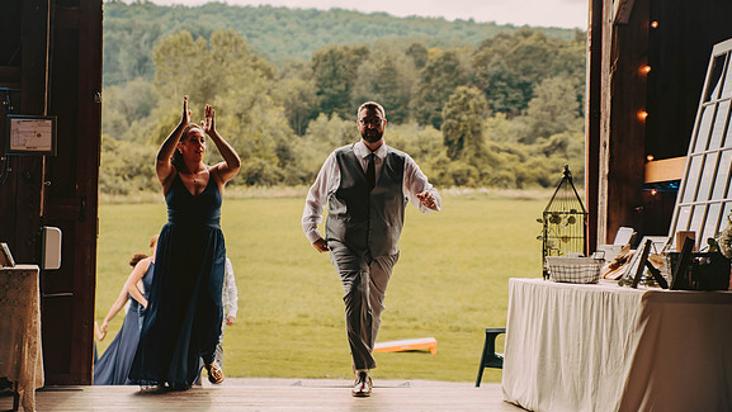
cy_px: 207
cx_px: 367
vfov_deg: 15.3
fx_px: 1534
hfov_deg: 26.8
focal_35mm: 79
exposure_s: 1/1000
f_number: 2.8
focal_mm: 75
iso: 400
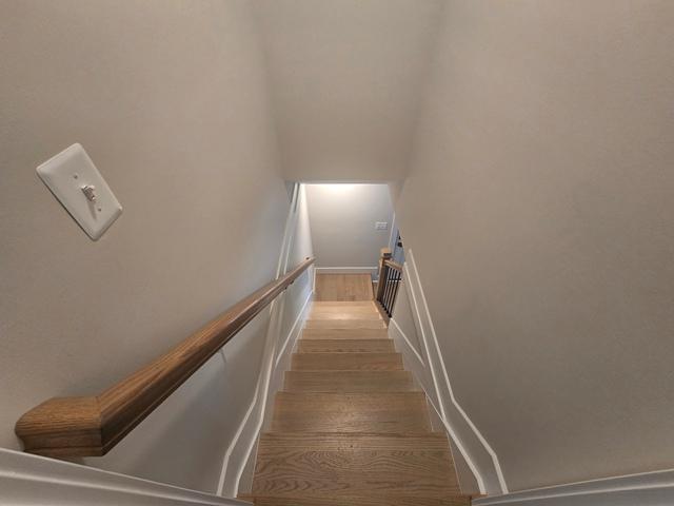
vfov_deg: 89.9
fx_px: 253
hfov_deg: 106.2
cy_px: 253
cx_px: 337
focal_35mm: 13
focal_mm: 2.2
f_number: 2.2
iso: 200
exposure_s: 1/60
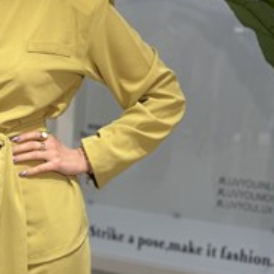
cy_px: 115
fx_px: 555
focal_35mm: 62
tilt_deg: -12.9
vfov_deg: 27.7
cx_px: -8
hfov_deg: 26.1
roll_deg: -0.9
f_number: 1.78
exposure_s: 1/370
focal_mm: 6.76
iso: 80
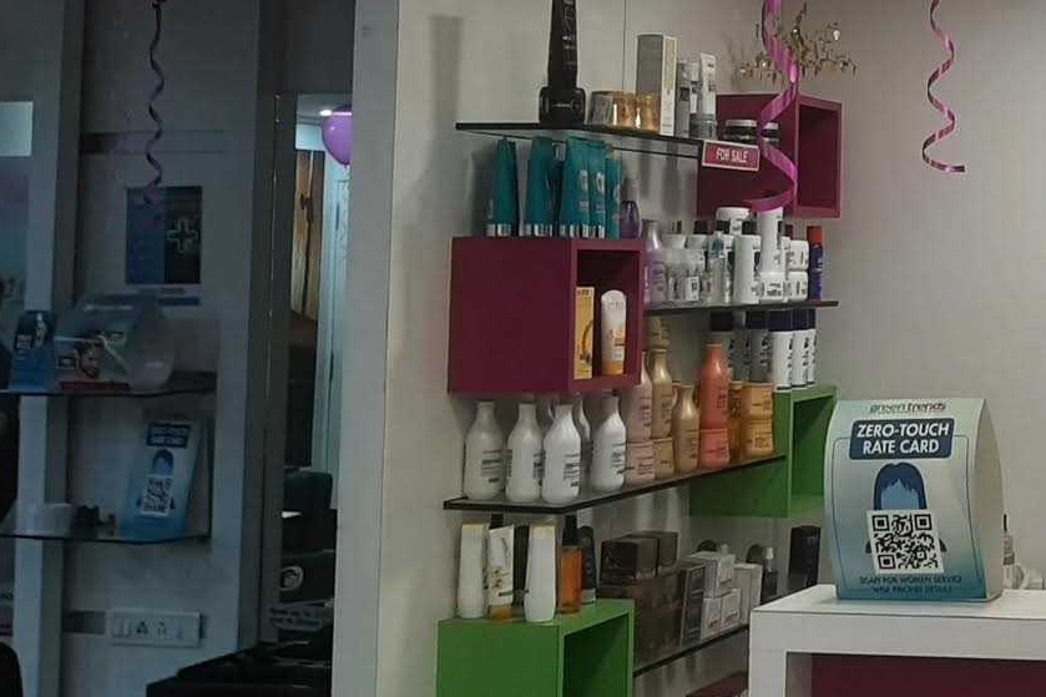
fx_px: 1917
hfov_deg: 27.1
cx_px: 1240
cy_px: 140
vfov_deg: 20.4
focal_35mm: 66
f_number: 1.7
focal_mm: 3.93
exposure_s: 1/50
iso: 40
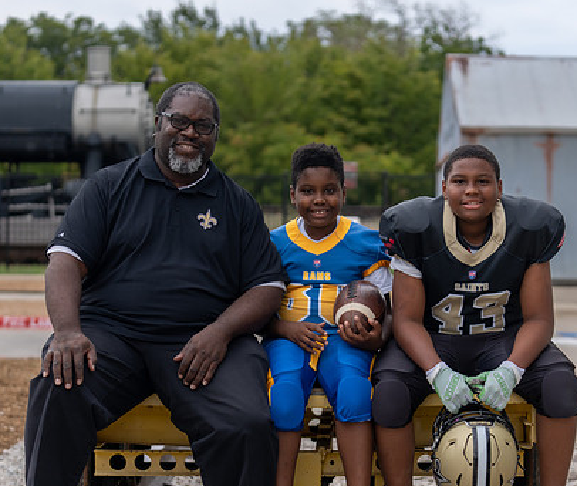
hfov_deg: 17.3
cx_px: 311
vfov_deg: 14.6
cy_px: 316
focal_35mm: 109
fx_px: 1900
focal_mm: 70
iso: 160
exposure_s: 1/320
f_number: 2.8
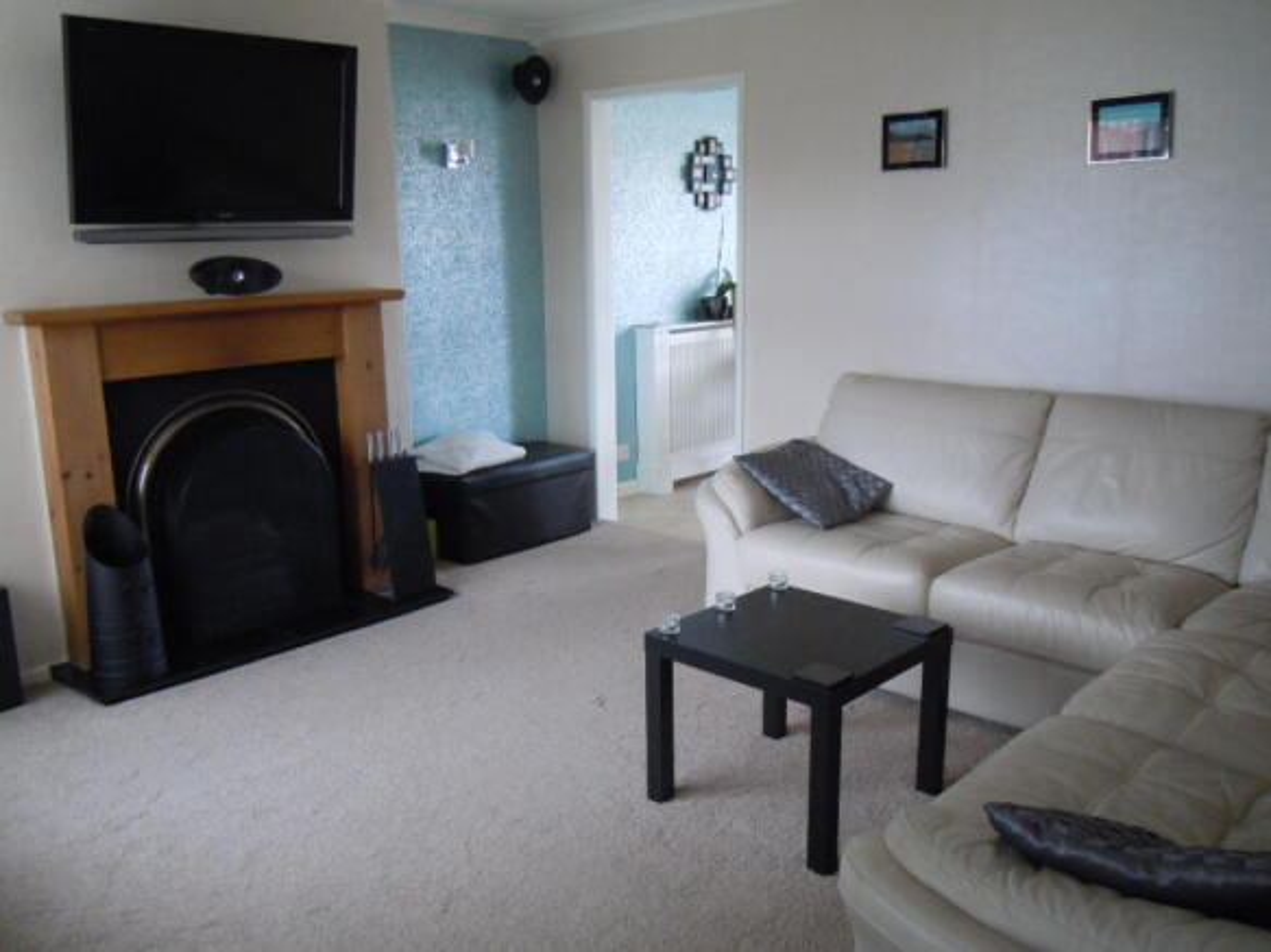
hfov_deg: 60.0
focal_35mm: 30
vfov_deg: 46.8
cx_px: 636
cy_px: 476
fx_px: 1101
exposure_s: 1/40
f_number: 3.5
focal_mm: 5.4
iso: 400
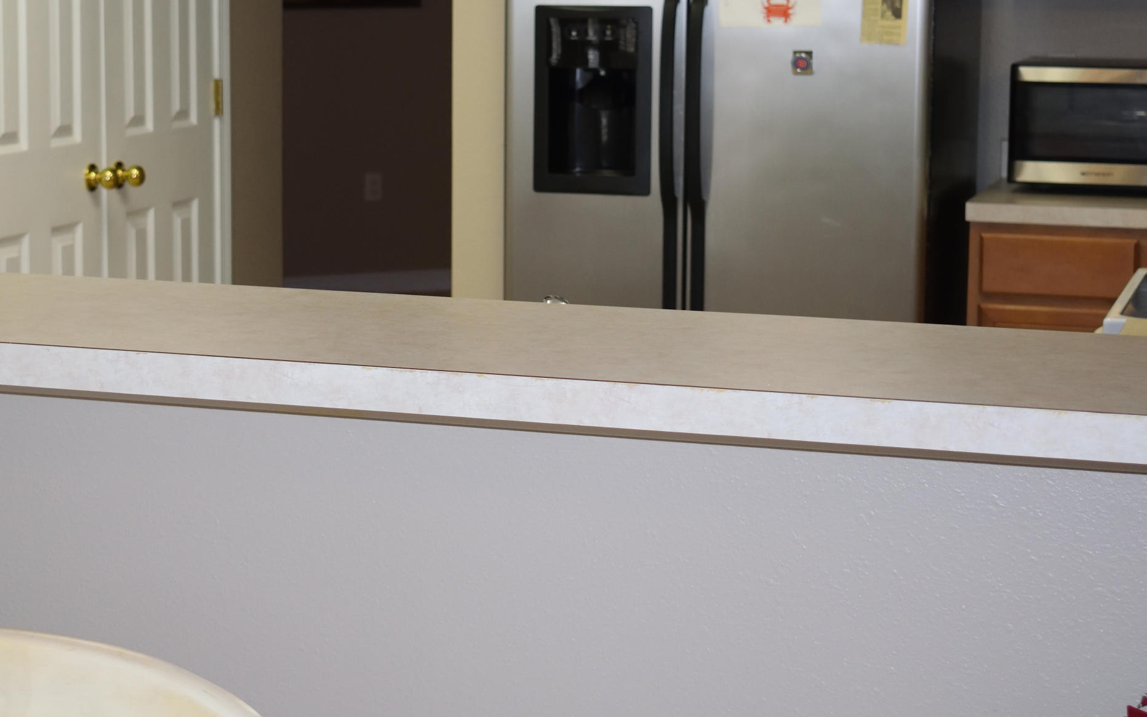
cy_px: 262
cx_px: 416
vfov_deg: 16.5
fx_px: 2469
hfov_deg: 26.1
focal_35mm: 79
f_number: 5
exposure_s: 1/100
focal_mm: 32
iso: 800
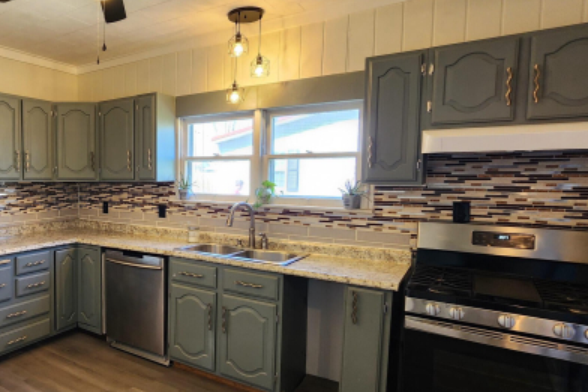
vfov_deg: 55.1
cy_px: 200
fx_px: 375
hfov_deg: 68.4
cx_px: 113
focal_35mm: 23
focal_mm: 2.2
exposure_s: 1/60
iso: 125
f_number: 2.2
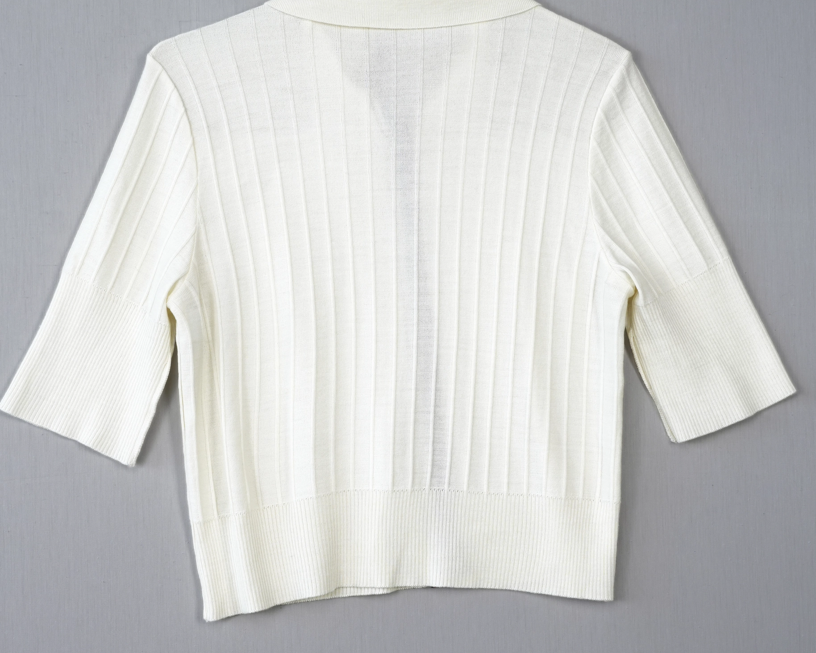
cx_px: 400
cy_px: 383
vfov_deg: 22.2
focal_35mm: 69
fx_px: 1660
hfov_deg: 27.6
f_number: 8
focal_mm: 31
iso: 320
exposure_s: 1/40
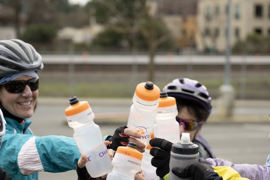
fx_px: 772
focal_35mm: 103
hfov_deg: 19.8
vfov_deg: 13.3
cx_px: 151
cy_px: 127
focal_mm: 56
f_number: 2.8
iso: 100
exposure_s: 1/500
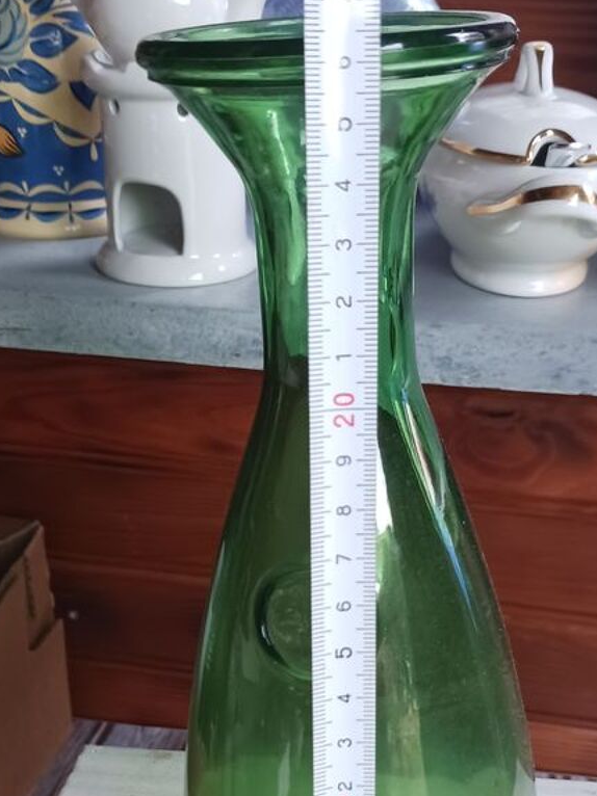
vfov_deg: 40.3
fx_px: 1081
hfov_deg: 30.9
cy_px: 481
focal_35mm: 47
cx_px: 309
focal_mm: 4
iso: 250
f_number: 1.8
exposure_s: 1/25
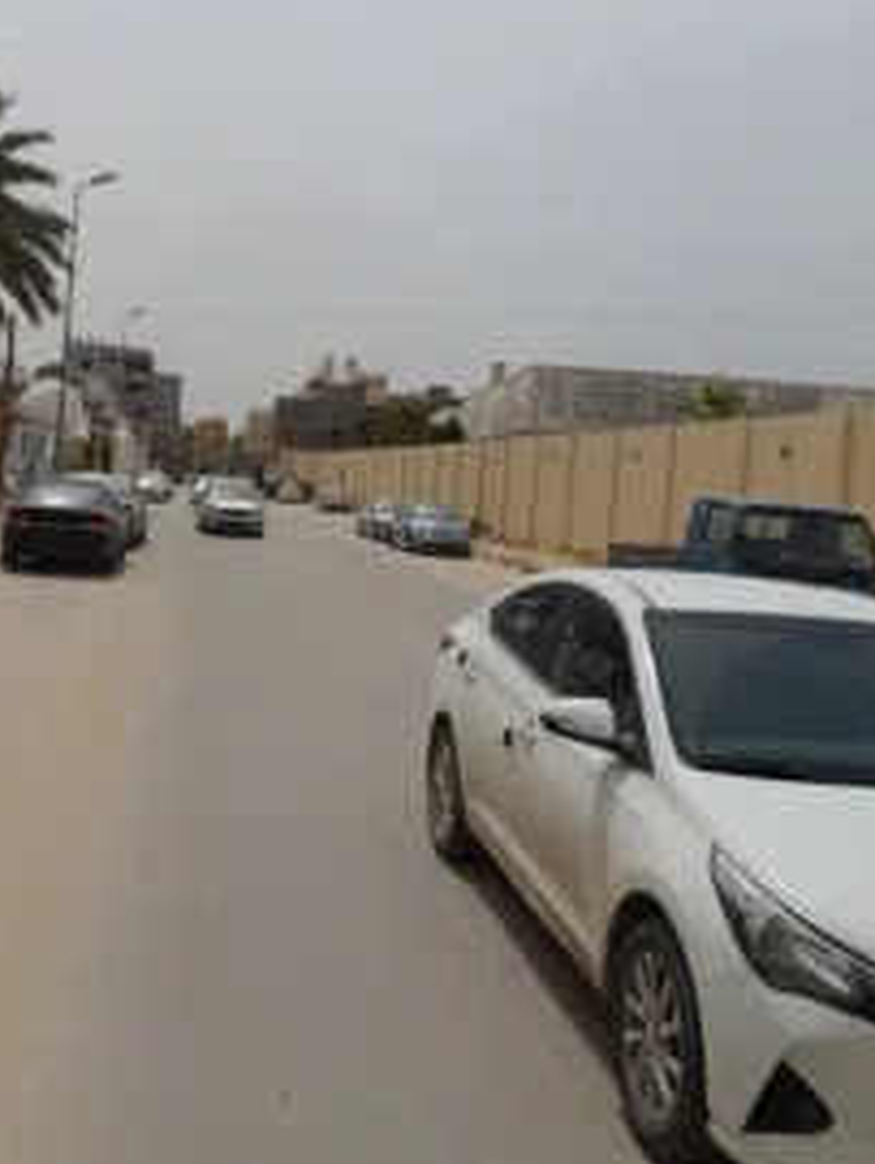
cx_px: 254
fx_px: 1245
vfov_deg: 50.0
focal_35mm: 37
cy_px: 504
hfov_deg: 38.0
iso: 20
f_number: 2
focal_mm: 4.6
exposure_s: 1/2041
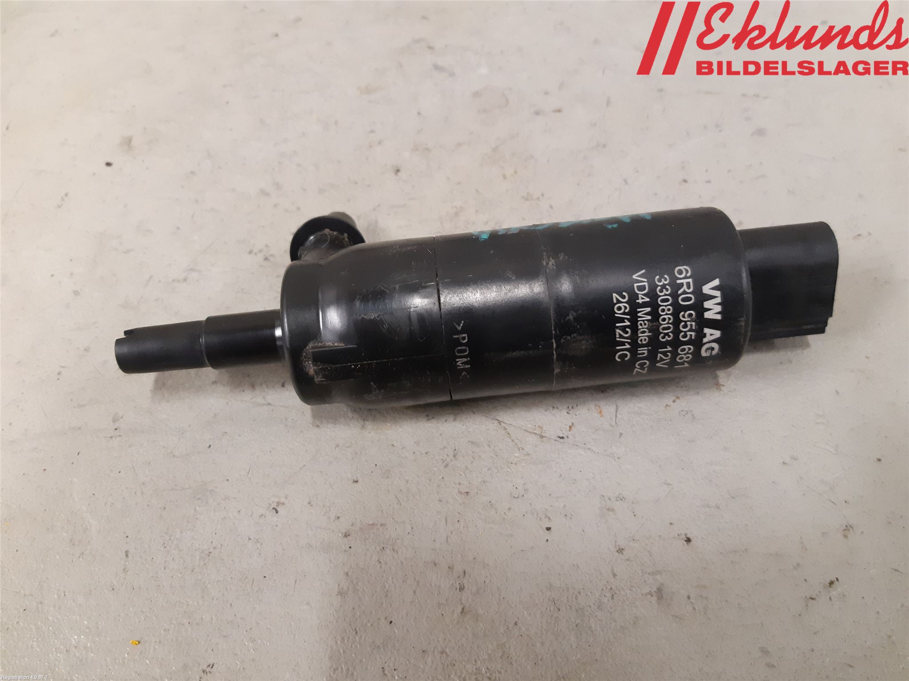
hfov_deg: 67.3
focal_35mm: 26
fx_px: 683
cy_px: 340
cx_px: 454
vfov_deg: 53.1
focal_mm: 3.93
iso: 320
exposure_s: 1/50
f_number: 1.7
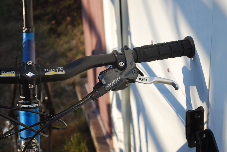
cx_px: 114
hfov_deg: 24.6
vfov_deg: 16.6
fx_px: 521
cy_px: 76
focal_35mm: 82
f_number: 5.6
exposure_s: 1/125
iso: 125
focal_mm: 55
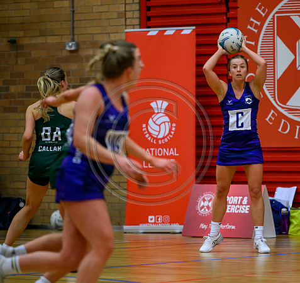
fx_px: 2616
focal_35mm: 274
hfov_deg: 6.6
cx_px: 235
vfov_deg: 6.2
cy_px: 126
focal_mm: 200
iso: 4000
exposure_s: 1/1000
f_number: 2.8
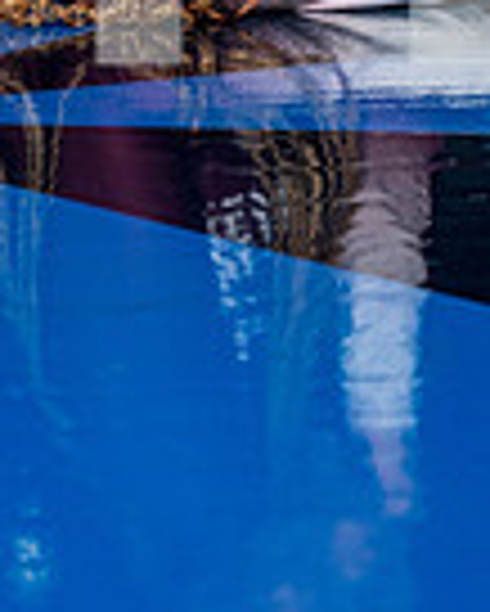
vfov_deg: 13.6
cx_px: 54
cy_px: -387
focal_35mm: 130
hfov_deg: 11.8
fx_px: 2354
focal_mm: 42
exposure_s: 1/200
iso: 800
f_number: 7.1
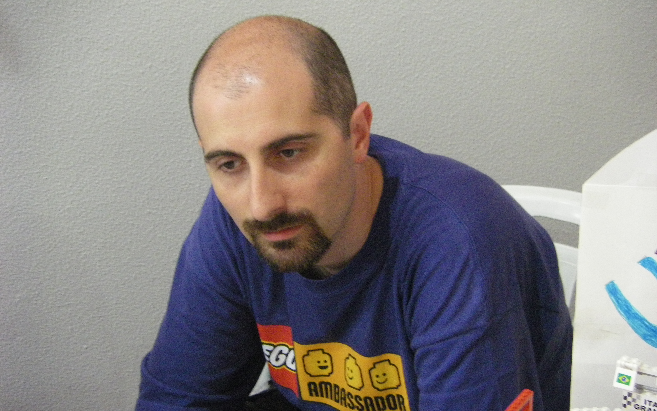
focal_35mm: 83
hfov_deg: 24.9
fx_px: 1486
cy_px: 203
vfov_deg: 15.7
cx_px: 329
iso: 800
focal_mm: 12.8
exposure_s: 1/15
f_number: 3.9
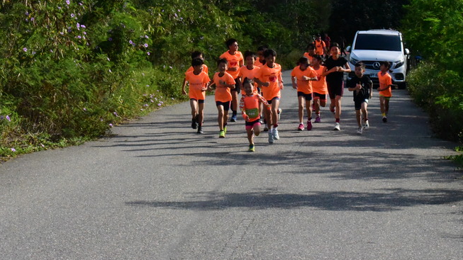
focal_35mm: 119
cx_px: 191
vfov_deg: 10.2
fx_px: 1461
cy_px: 85
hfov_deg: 18.0
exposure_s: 1/4000
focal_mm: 95
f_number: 25
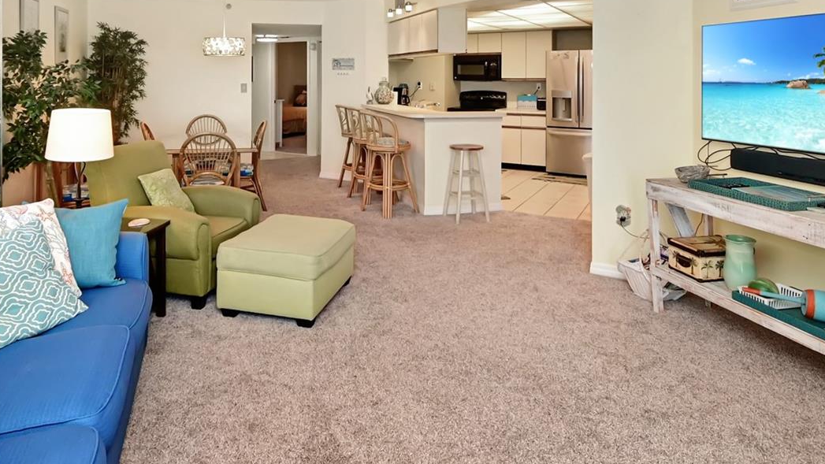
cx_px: 341
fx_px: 525
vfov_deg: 44.9
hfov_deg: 75.7
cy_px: 82
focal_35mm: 24
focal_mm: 10
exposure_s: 1/80
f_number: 7.1
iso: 1000
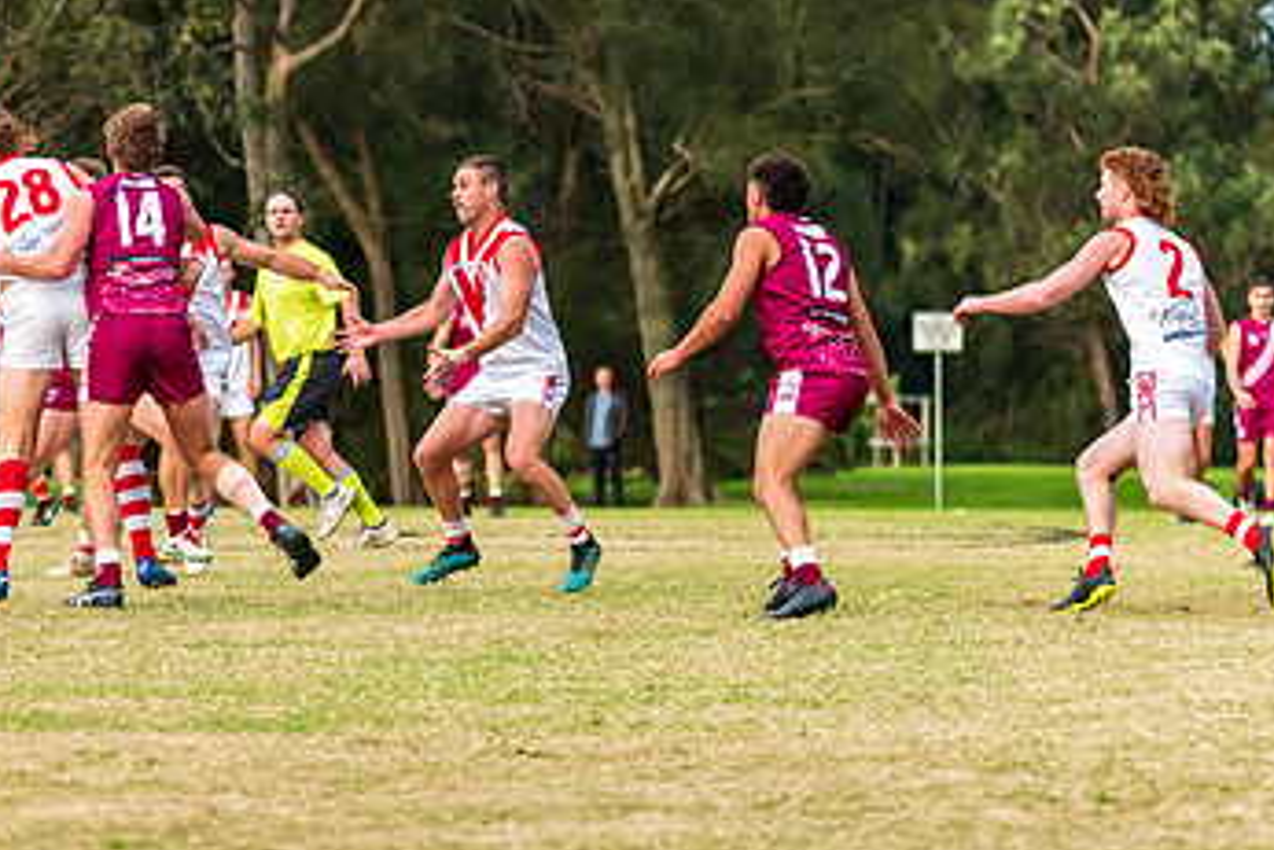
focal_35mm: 295
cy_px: 216
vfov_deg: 4.7
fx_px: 10444
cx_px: 267
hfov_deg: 7.0
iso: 1400
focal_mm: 170
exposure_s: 1/1250
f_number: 5
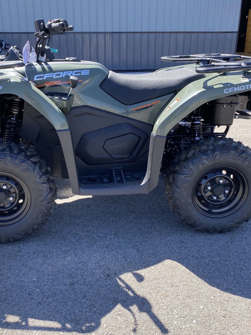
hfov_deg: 40.7
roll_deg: +0.4
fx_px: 338
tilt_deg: -21.3
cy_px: 168
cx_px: 117
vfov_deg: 52.6
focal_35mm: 35
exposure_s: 1/662
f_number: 1.8
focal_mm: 4.25
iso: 32
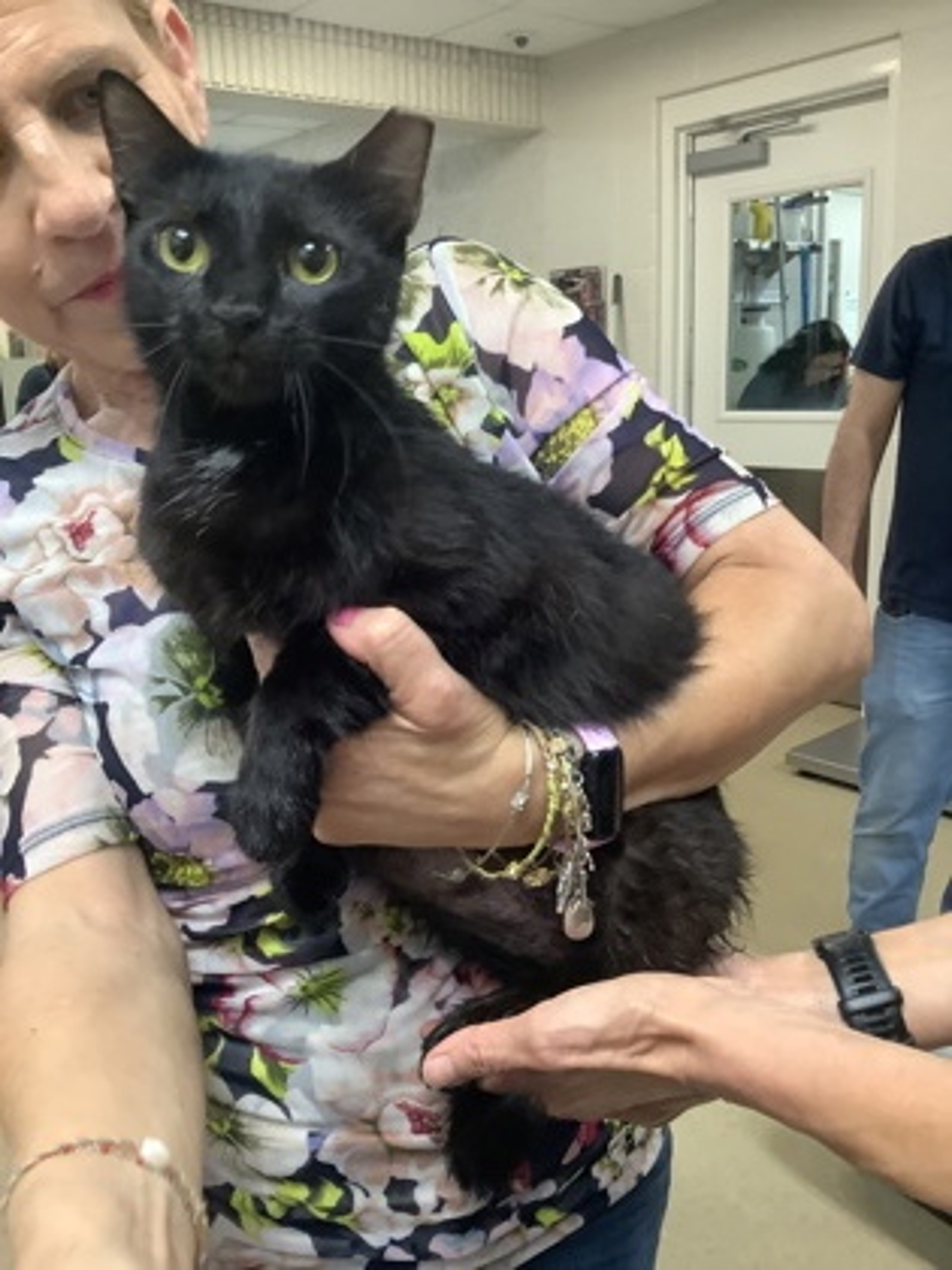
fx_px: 1137
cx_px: 476
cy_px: 635
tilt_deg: -12.3
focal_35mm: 31
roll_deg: +2.5
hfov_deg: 45.4
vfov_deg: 58.4
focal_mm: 3.3
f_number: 2.4
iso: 320
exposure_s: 1/40
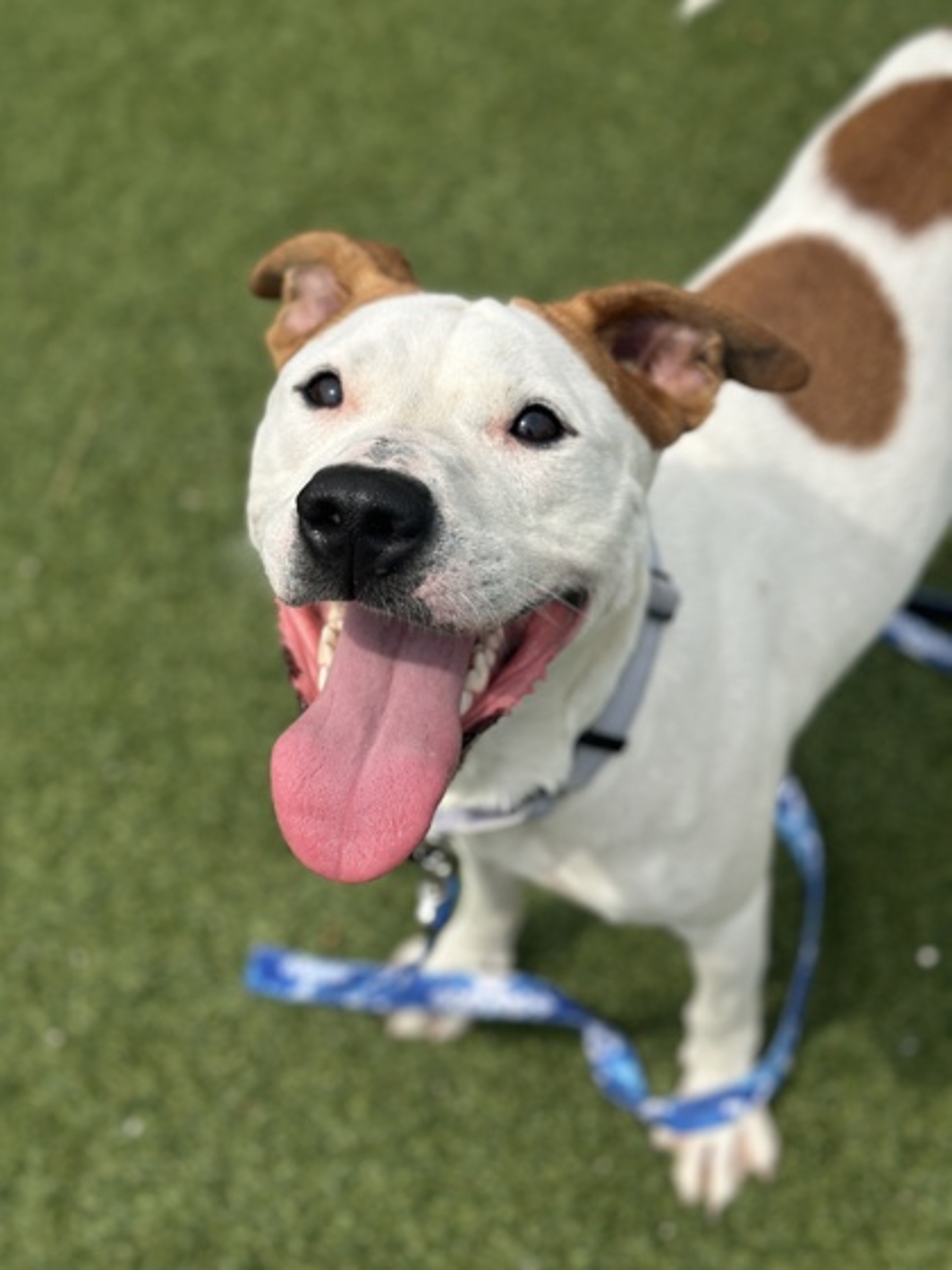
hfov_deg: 30.3
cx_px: 476
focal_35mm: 48
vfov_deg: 39.7
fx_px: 1760
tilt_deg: -50.5
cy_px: 635
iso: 100
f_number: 1.78
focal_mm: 6.86
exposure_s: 1/5000
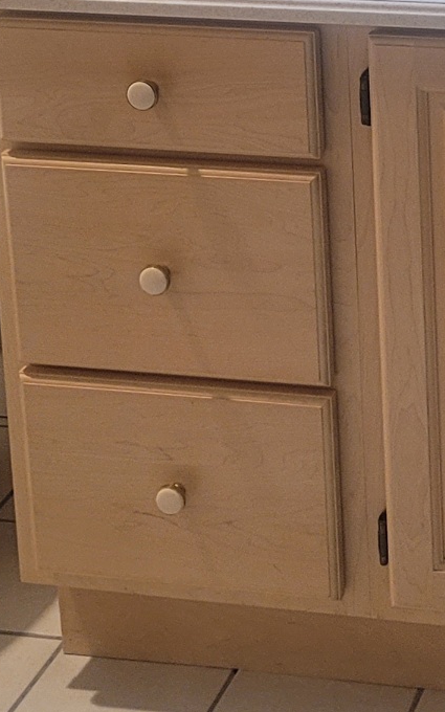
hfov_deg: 12.8
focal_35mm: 98
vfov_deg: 19.8
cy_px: -158
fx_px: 1902
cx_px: 614
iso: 250
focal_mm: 5.4
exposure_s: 1/60.2
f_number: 1.8
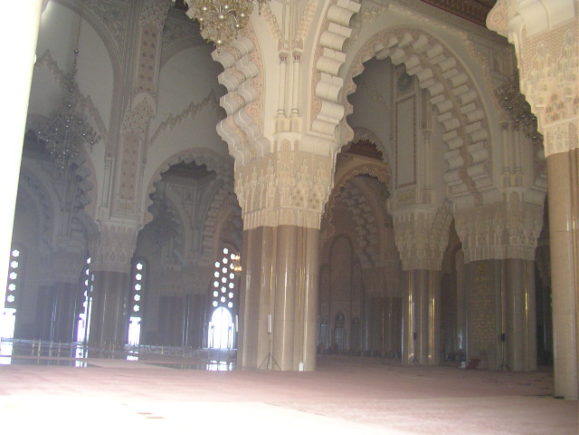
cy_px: 218
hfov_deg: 49.0
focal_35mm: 38
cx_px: 290
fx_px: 636
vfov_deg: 37.7
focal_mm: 6
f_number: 2.9
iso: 100
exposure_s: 1/32.2
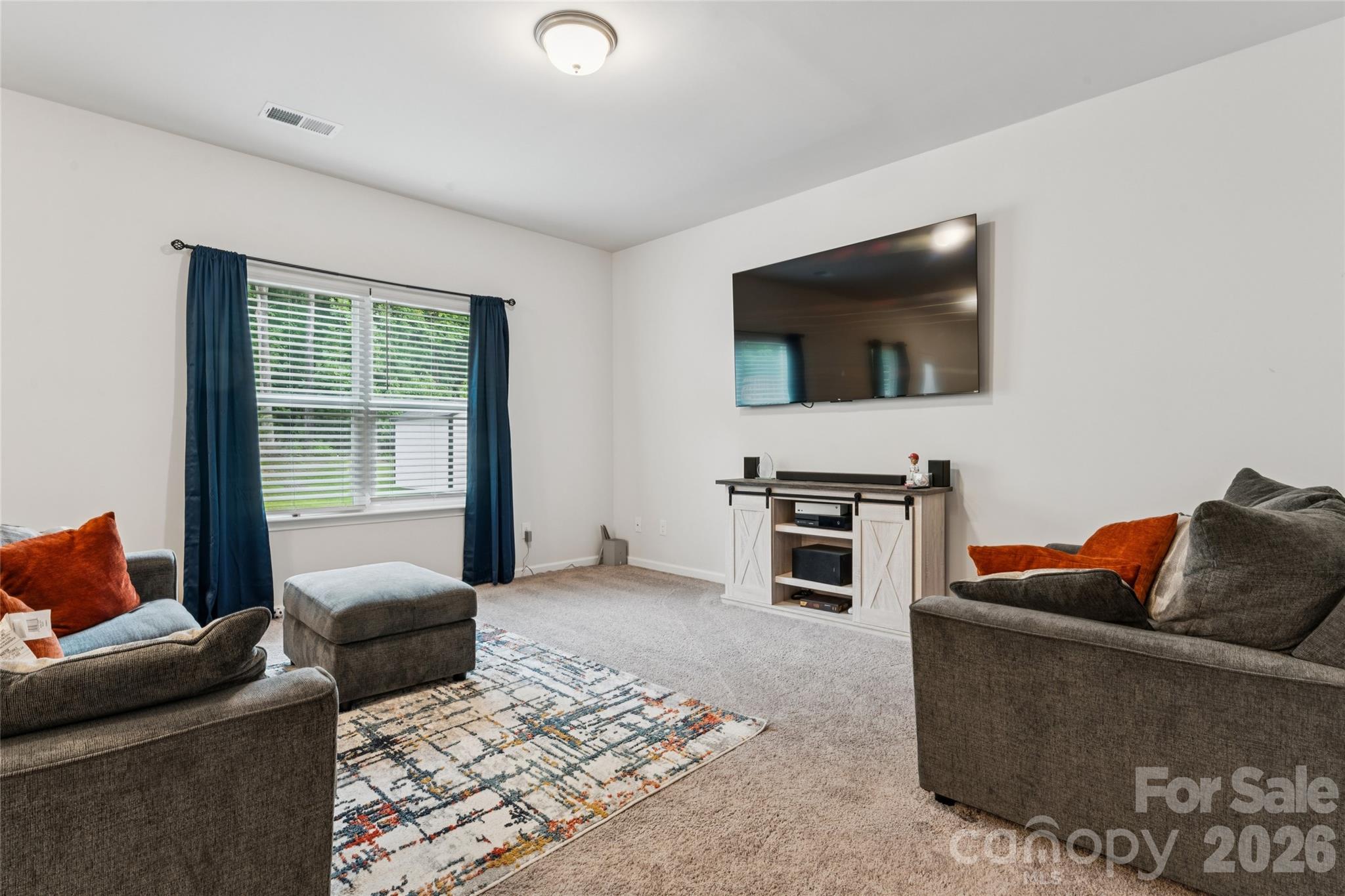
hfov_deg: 93.6
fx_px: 631
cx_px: 672
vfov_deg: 70.7
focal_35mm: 17
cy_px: 448
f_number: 13
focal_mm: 16.9
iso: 200
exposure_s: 1/1.25
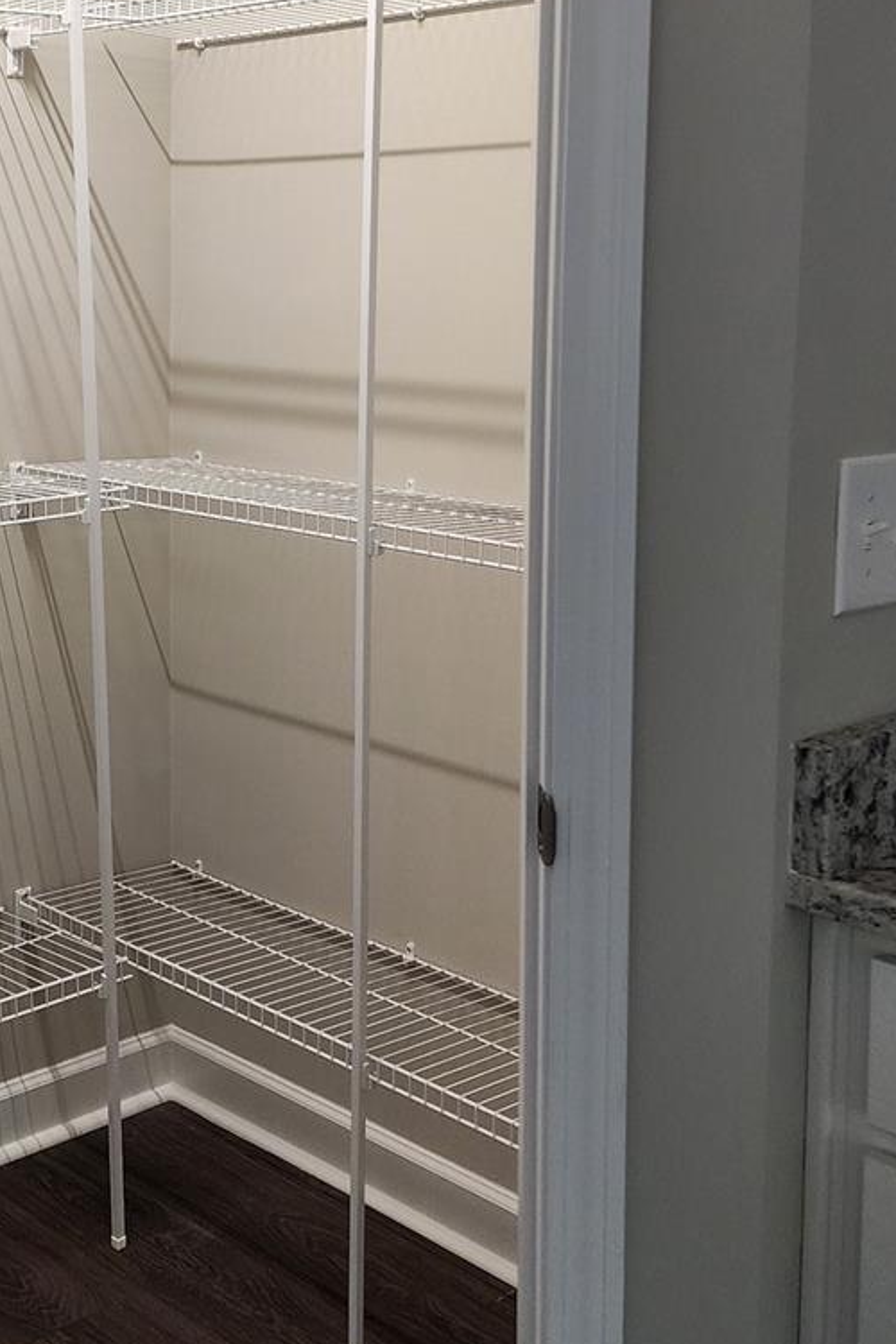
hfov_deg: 26.7
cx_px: 111
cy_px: 410
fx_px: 1829
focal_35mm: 49
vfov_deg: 39.7
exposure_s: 1/120
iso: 250
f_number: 1.8
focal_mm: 6.4
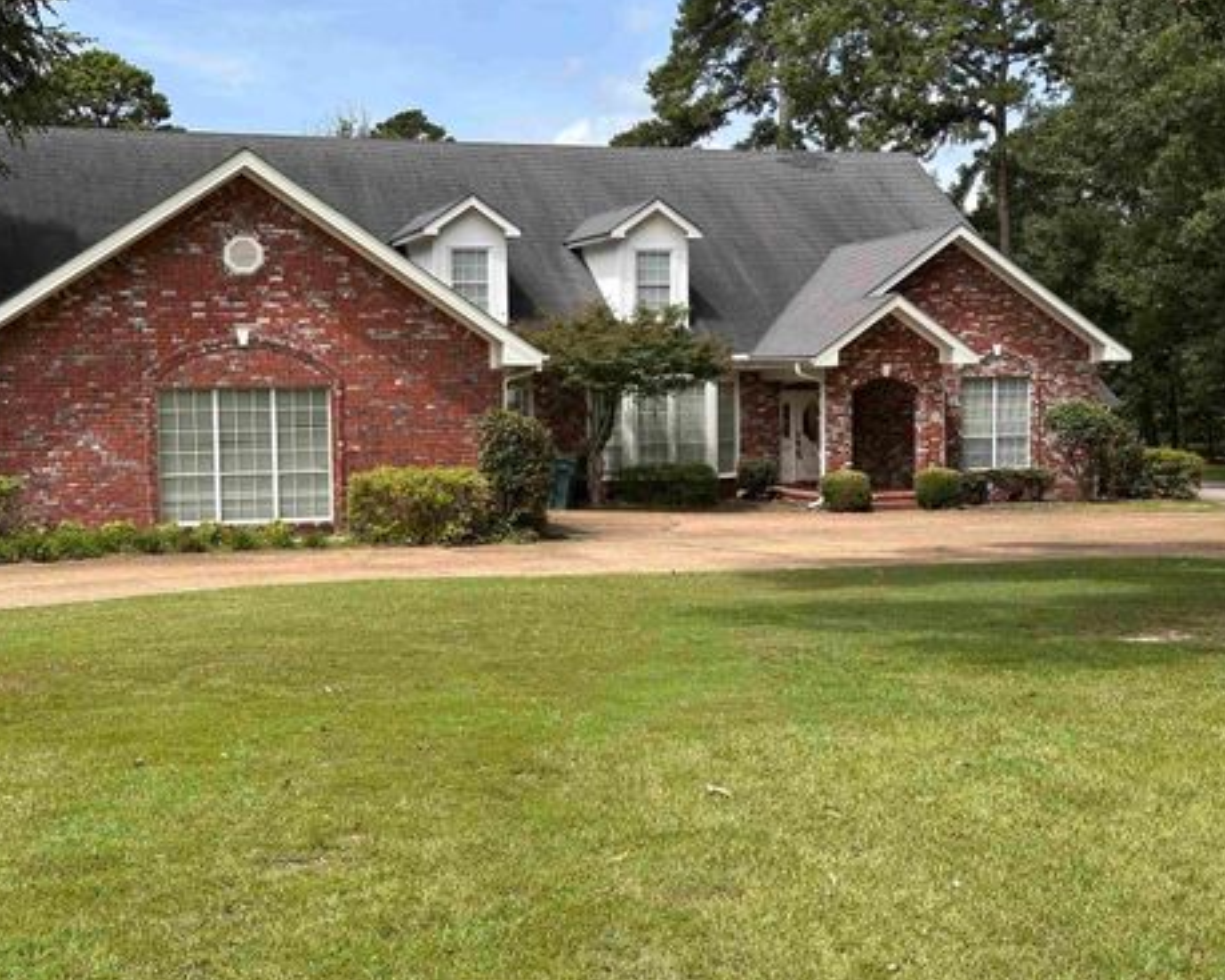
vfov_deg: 29.7
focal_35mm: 51
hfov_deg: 36.7
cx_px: 590
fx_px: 1849
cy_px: 490
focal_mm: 6.86
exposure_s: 1/2203
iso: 64
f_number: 1.78
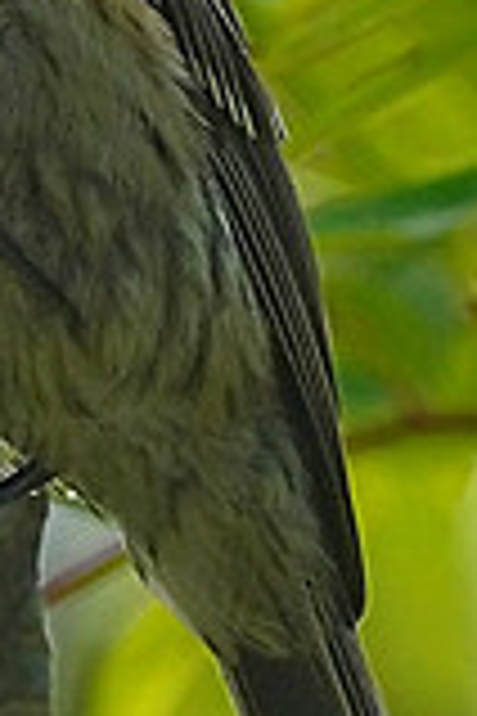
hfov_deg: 0.4
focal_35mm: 3392
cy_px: 153
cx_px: 58
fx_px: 67411
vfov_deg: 0.6
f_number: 20
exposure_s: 1/640
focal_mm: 1200
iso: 6400
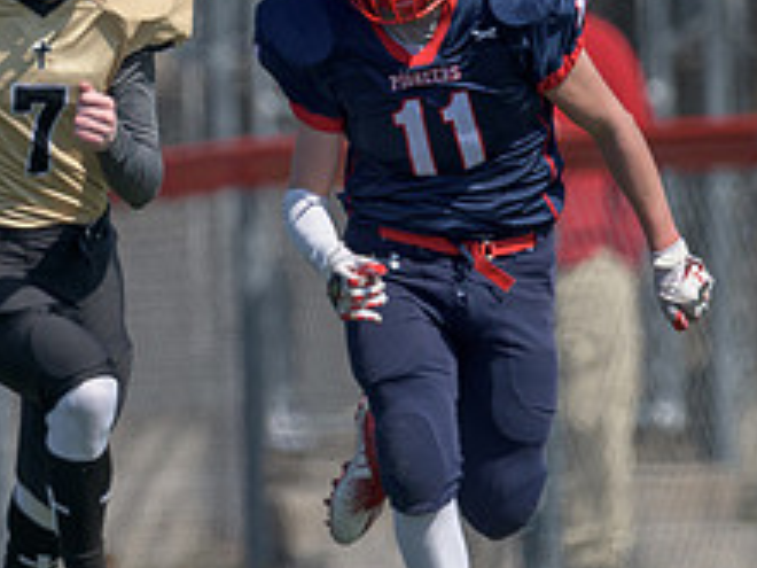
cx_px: 190
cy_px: 114
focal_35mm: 2140
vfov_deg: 0.7
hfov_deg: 0.9
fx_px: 46799
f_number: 4
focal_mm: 500
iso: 250
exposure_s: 1/2500
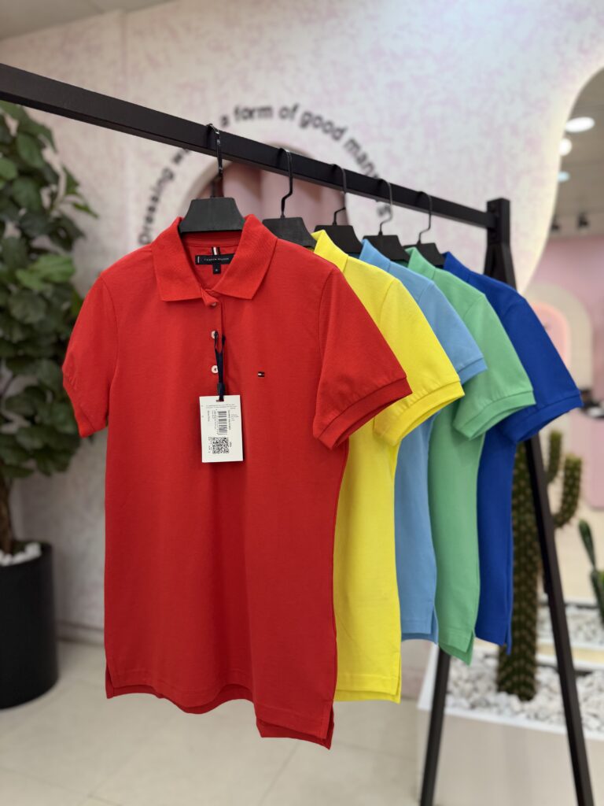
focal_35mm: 24
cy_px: 403
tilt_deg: -3.2
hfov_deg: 56.8
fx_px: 558
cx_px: 302
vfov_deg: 71.6
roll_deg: +1.7
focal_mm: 6.76
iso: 64
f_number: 1.78
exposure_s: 1/283
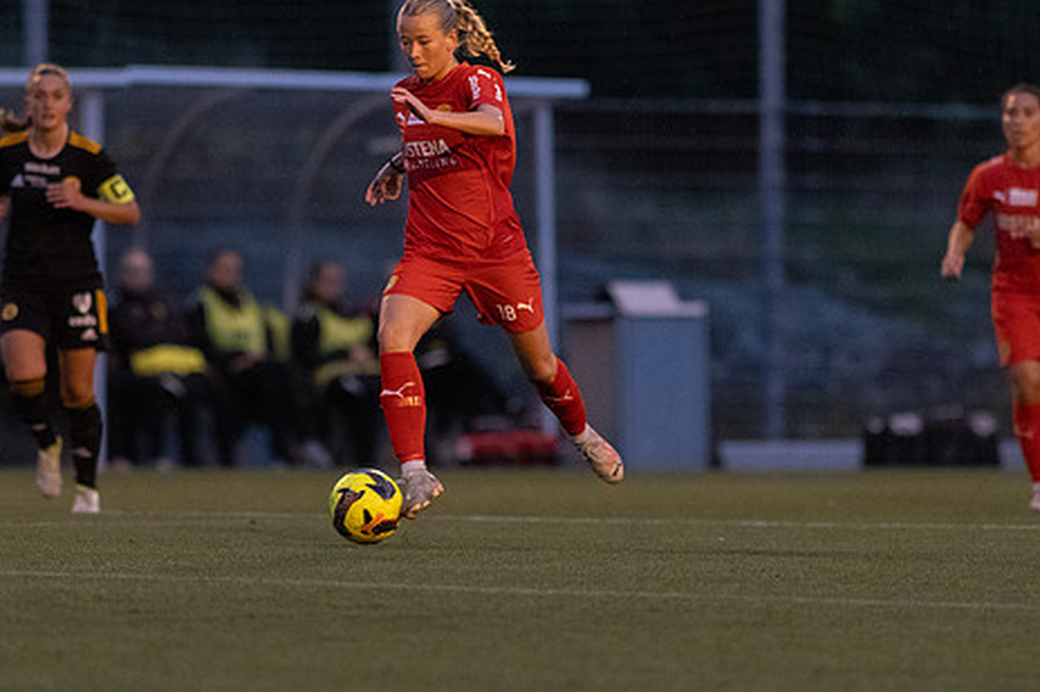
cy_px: 272
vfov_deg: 2.4
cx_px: 430
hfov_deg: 3.7
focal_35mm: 563
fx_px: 16258
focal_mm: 300
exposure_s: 1/800
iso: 8000
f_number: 3.2
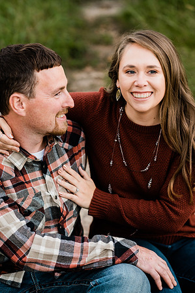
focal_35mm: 85
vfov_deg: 23.9
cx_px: 98
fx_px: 692
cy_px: 146
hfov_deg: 16.0
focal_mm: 85
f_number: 2.5
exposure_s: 1/200
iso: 500
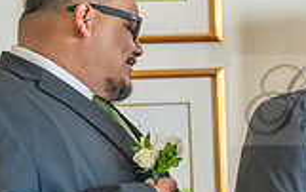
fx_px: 1135
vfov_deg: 9.7
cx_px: 395
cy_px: 100
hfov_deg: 14.7
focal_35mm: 136
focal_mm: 37
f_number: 2.8
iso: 800
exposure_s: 1/160
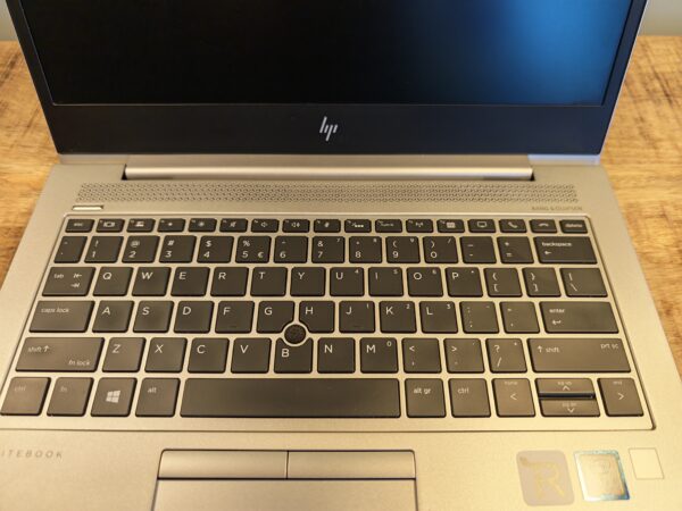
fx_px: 453
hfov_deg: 73.9
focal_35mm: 23
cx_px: 341
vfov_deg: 58.9
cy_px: 256
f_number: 1.6
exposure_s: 1/50
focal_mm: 6.55
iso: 80
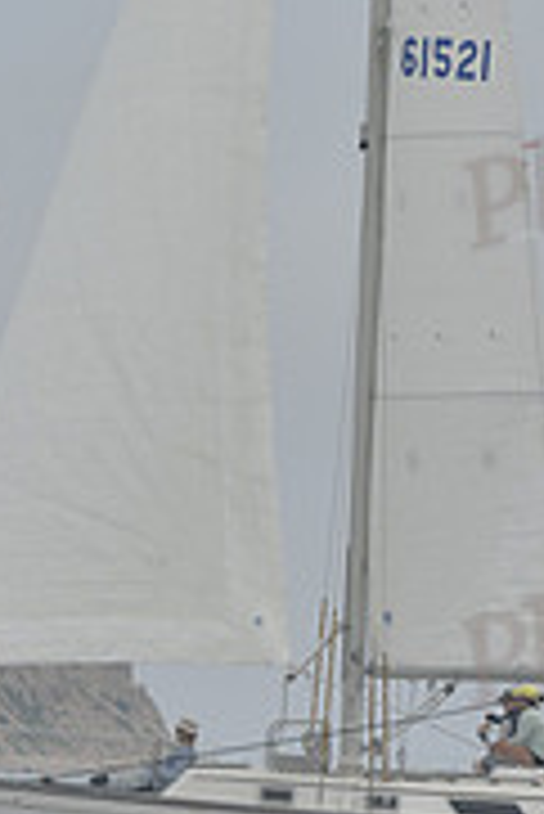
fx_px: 14501
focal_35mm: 641
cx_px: 232
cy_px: -36
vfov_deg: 3.2
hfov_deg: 2.1
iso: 280
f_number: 8
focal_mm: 200
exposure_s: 1/1000
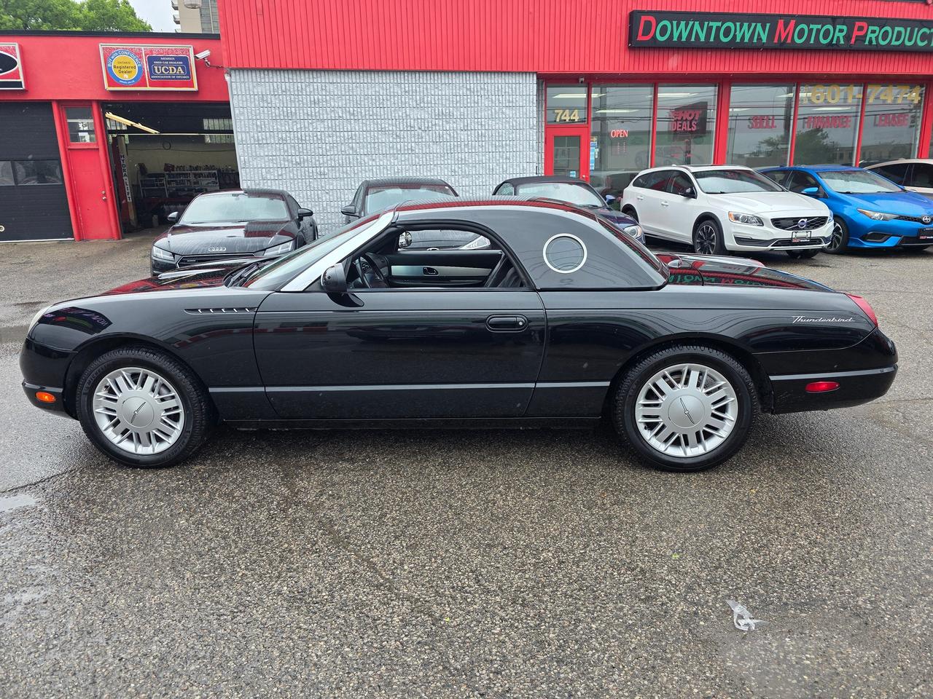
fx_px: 620
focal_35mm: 23
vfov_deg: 58.9
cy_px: 350
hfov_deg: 73.9
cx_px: 466
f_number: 1.7
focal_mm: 6.3
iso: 40
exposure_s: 1/359
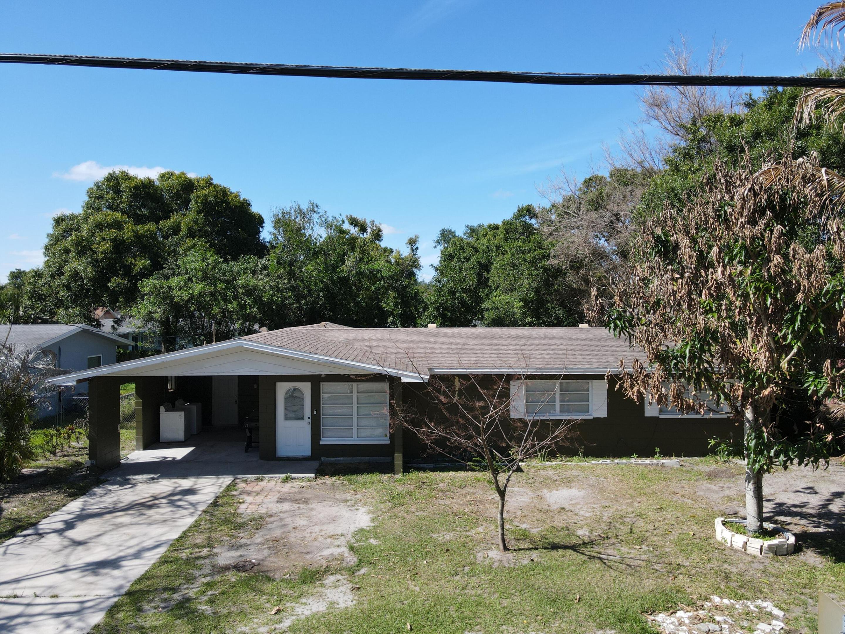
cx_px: 422
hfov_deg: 71.6
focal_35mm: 24
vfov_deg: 56.8
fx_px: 586
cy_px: 317
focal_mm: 4.5
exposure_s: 1/500
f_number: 2.8
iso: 100
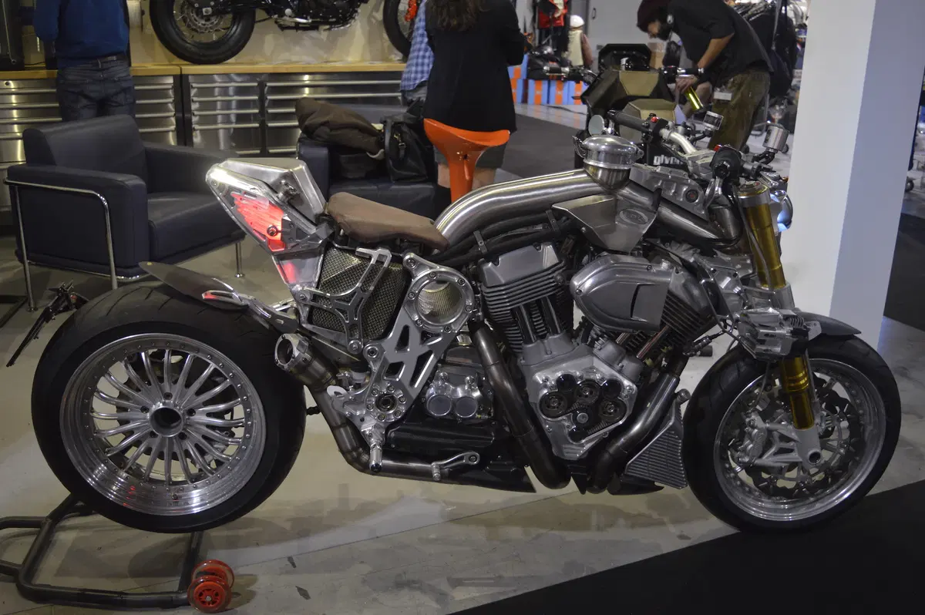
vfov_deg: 36.8
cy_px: 308
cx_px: 462
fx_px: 924
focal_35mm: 36
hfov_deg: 53.2
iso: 400
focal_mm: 24
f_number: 4
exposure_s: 1/40
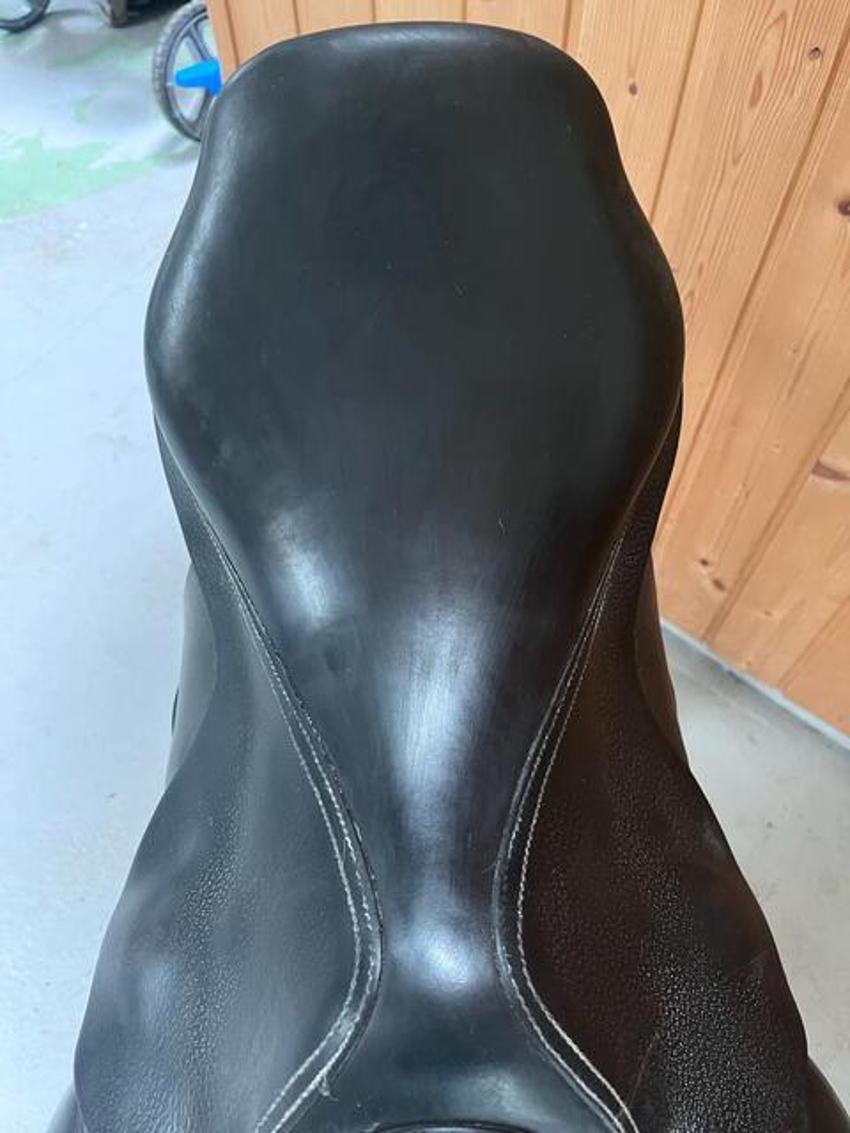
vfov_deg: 67.3
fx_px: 851
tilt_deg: -57.9
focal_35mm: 26
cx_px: 425
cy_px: 566
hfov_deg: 53.1
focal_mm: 5.1
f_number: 1.6
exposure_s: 1/33
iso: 400
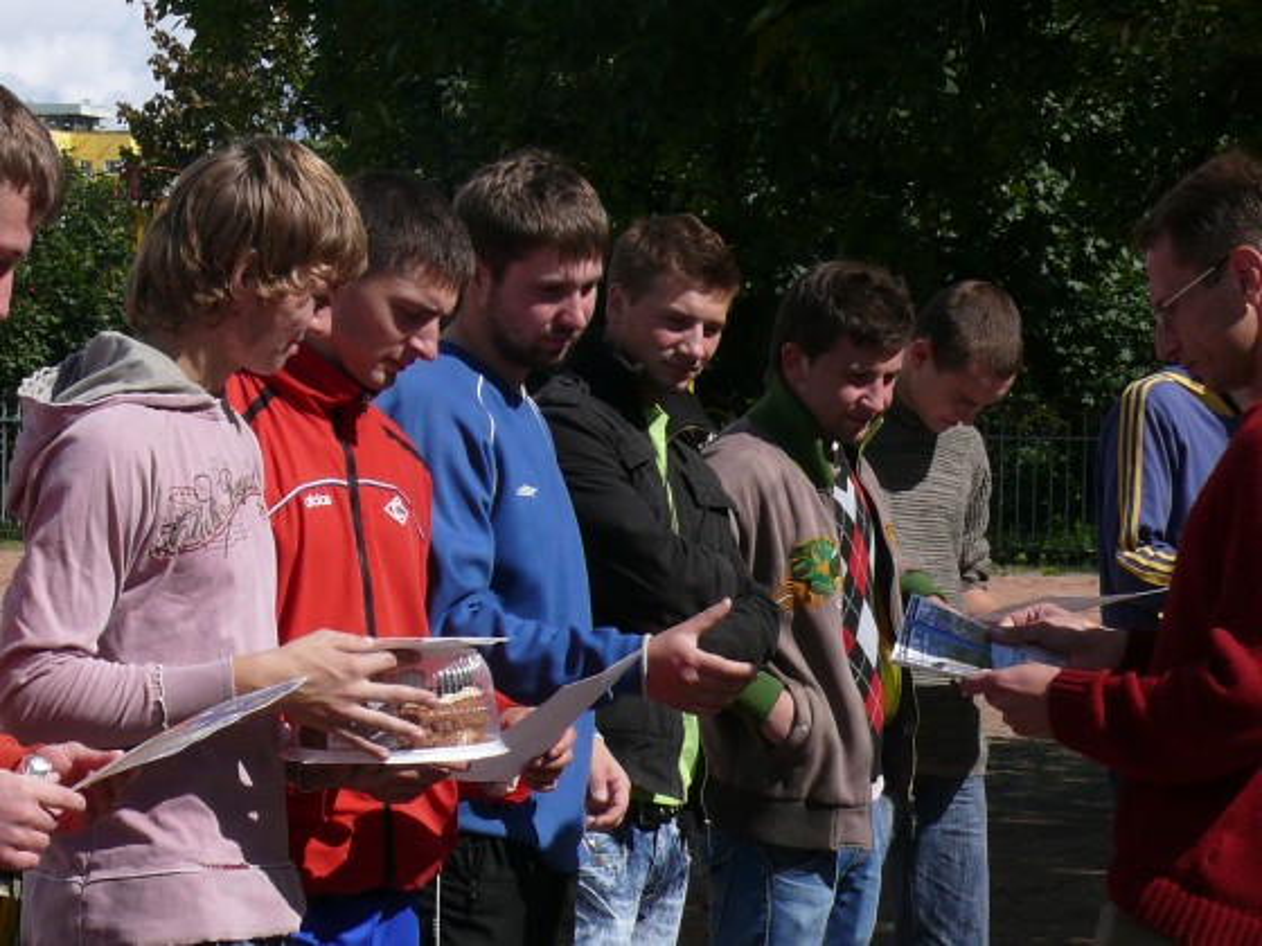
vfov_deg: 11.2
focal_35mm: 132
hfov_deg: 14.9
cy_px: 473
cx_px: 631
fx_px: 4812
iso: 100
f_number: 7.1
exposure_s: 1/500
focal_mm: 15.6
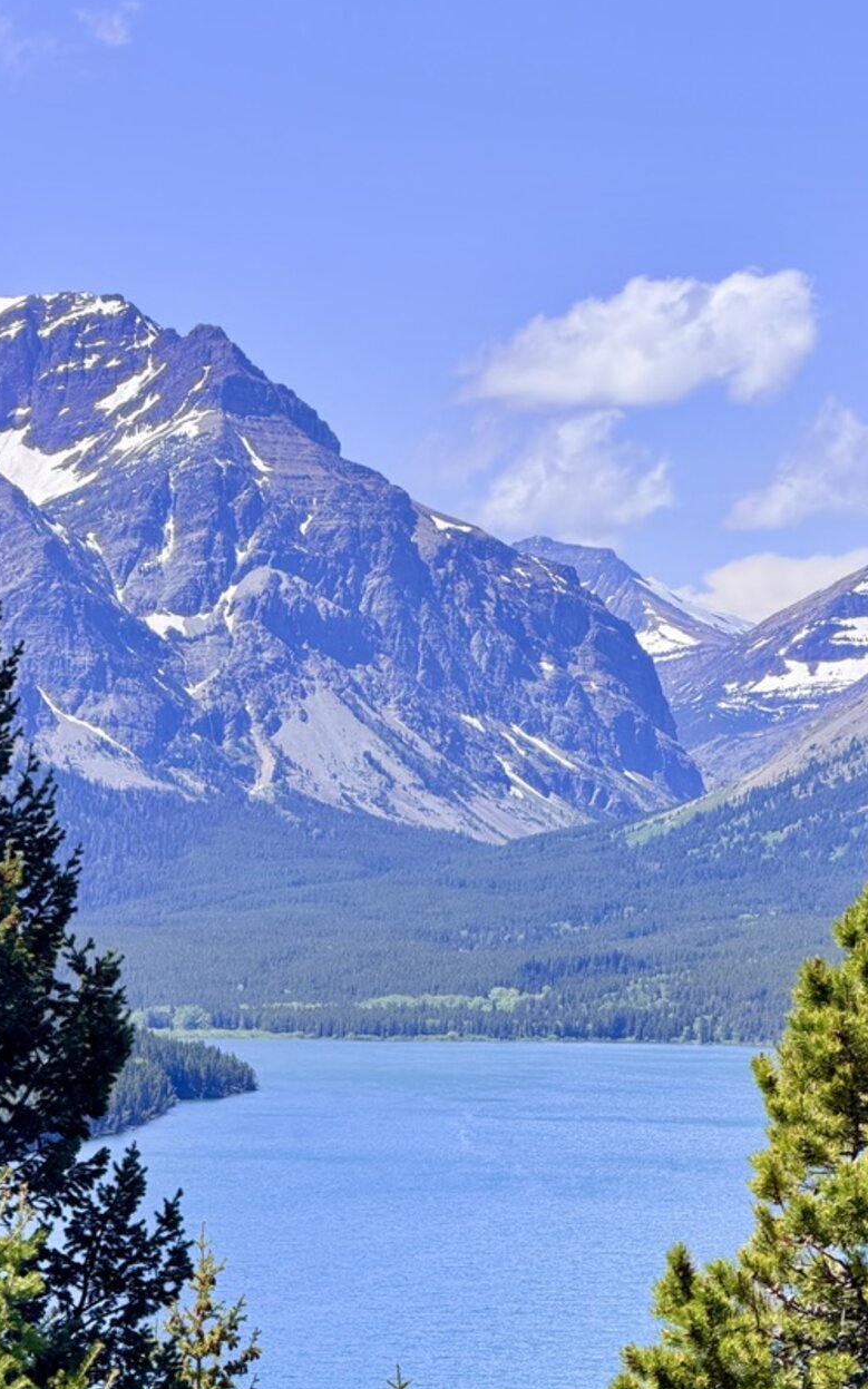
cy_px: 883
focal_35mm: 136
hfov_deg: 9.6
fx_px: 5149
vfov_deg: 15.3
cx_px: 538
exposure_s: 1/638
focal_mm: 16.89
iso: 40
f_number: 2.8
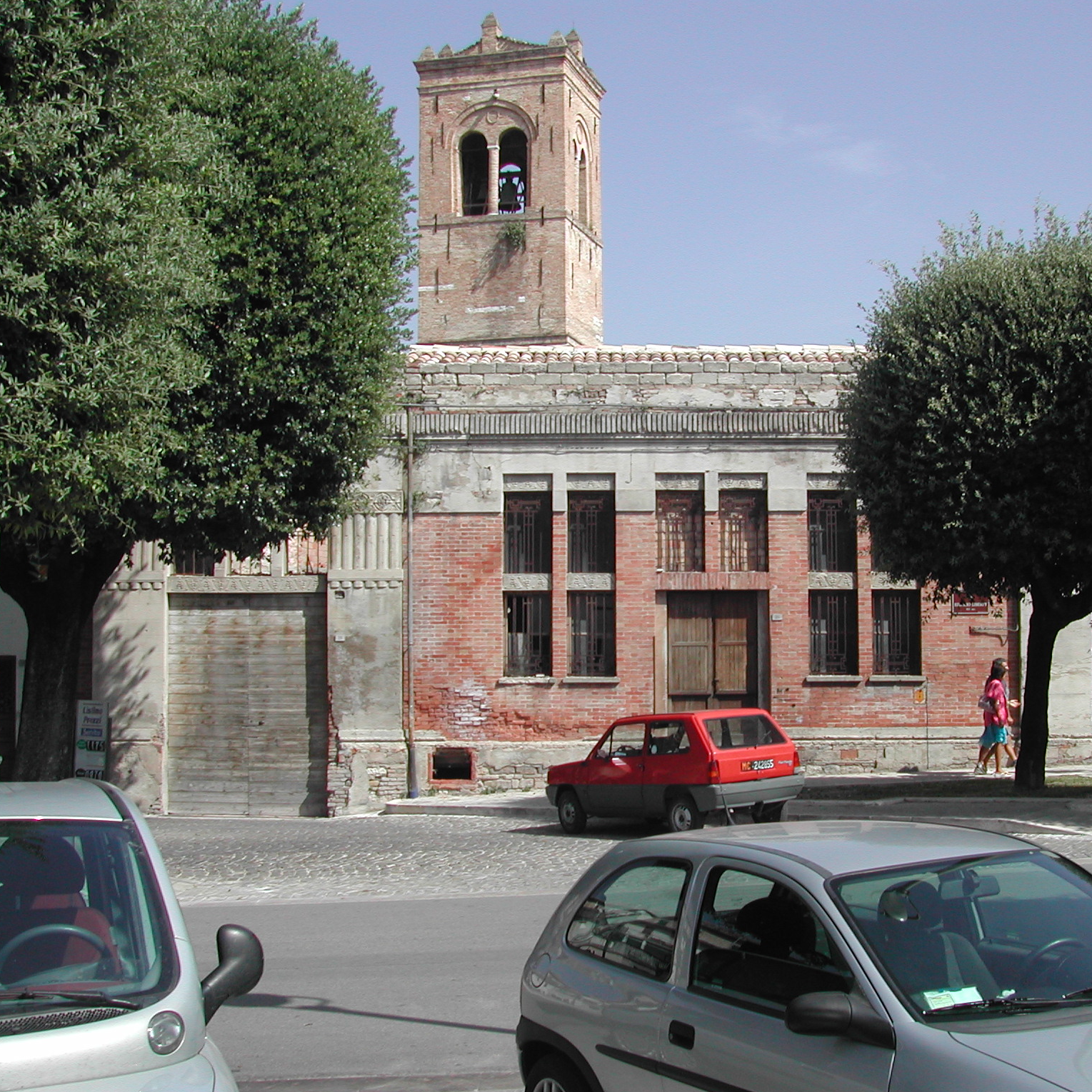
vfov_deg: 37.6
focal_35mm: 45
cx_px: 676
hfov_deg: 37.3
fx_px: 1606
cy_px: 547
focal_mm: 8
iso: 100
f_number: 7.6
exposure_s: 1/228
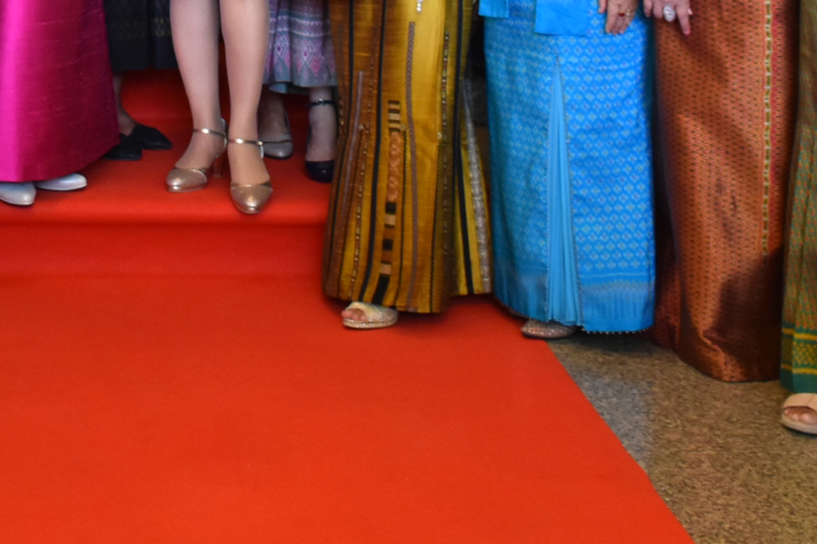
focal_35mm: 93
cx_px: 194
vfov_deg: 13.9
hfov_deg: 21.7
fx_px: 2110
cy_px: -235
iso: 900
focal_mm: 18
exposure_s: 1/60
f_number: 3.5
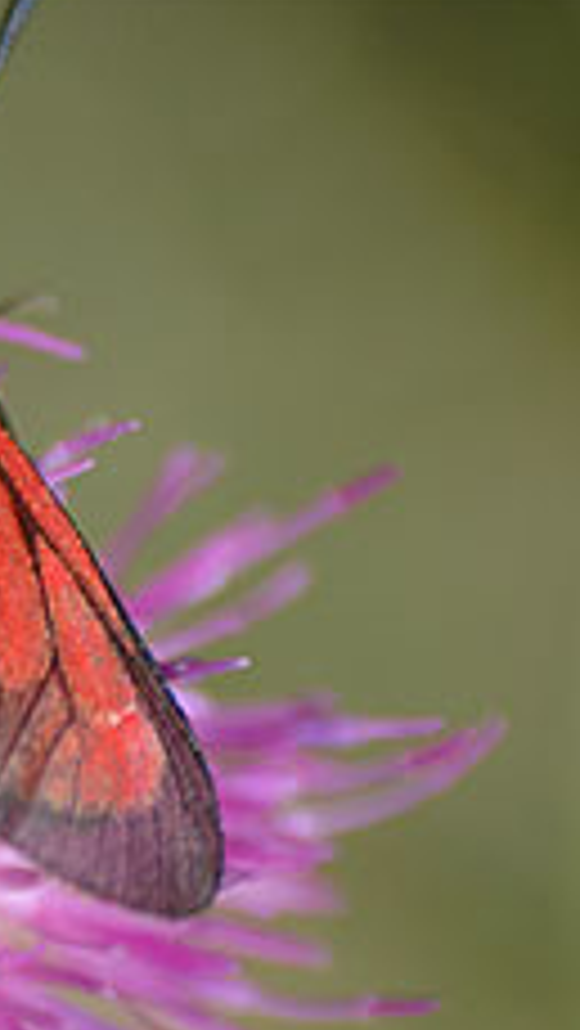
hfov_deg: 1.3
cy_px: 645
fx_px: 25290
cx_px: -202
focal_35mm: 926
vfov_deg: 2.3
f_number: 5.6
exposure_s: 1/400
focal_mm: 300
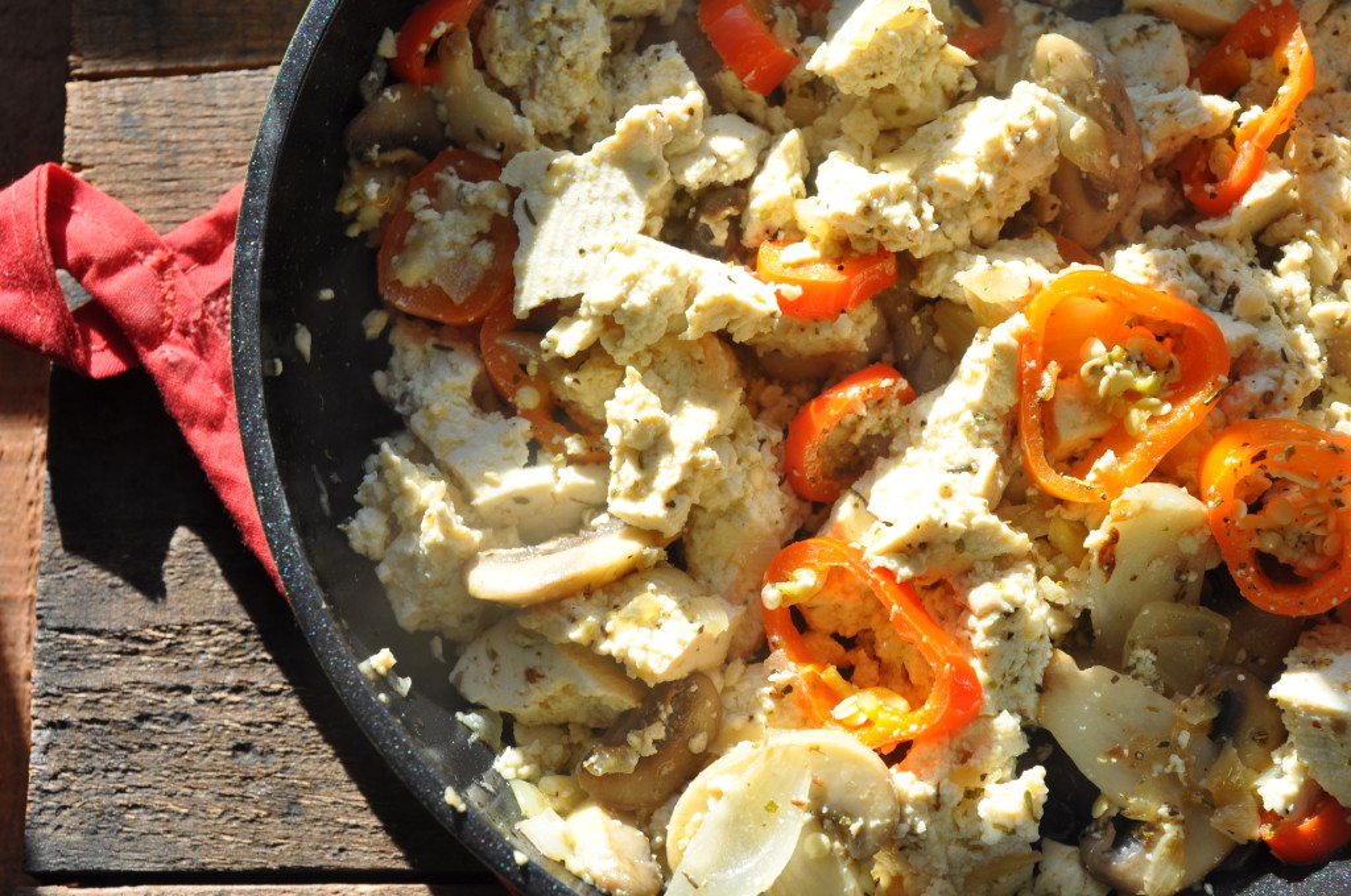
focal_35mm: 75
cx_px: 676
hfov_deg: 27.0
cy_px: 448
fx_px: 2811
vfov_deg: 18.1
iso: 200
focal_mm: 50
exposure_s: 1/80
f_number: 8
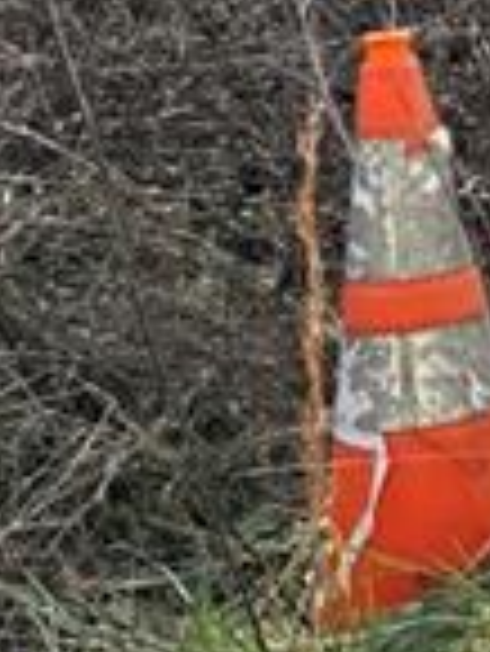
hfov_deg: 10.9
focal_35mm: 127
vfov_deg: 15.2
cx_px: 890
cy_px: -4
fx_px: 2393
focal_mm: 6.86
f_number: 1.78
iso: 80
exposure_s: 1/1285
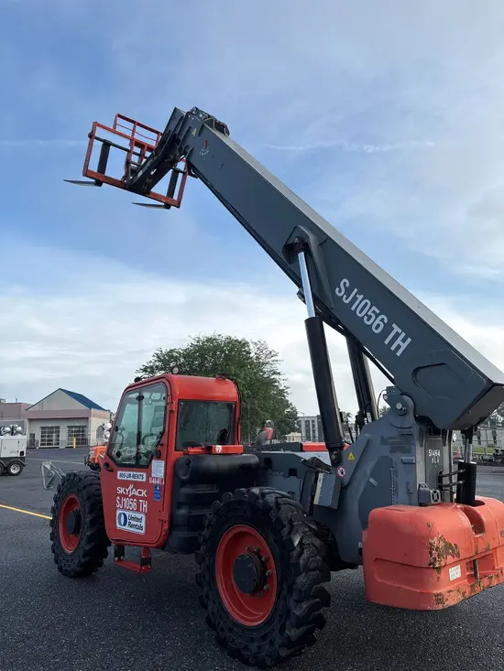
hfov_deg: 53.1
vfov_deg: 67.3
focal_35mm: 26
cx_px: 252
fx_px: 505
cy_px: 336
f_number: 1.6
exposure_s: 1/1418
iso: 50
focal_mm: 5.96
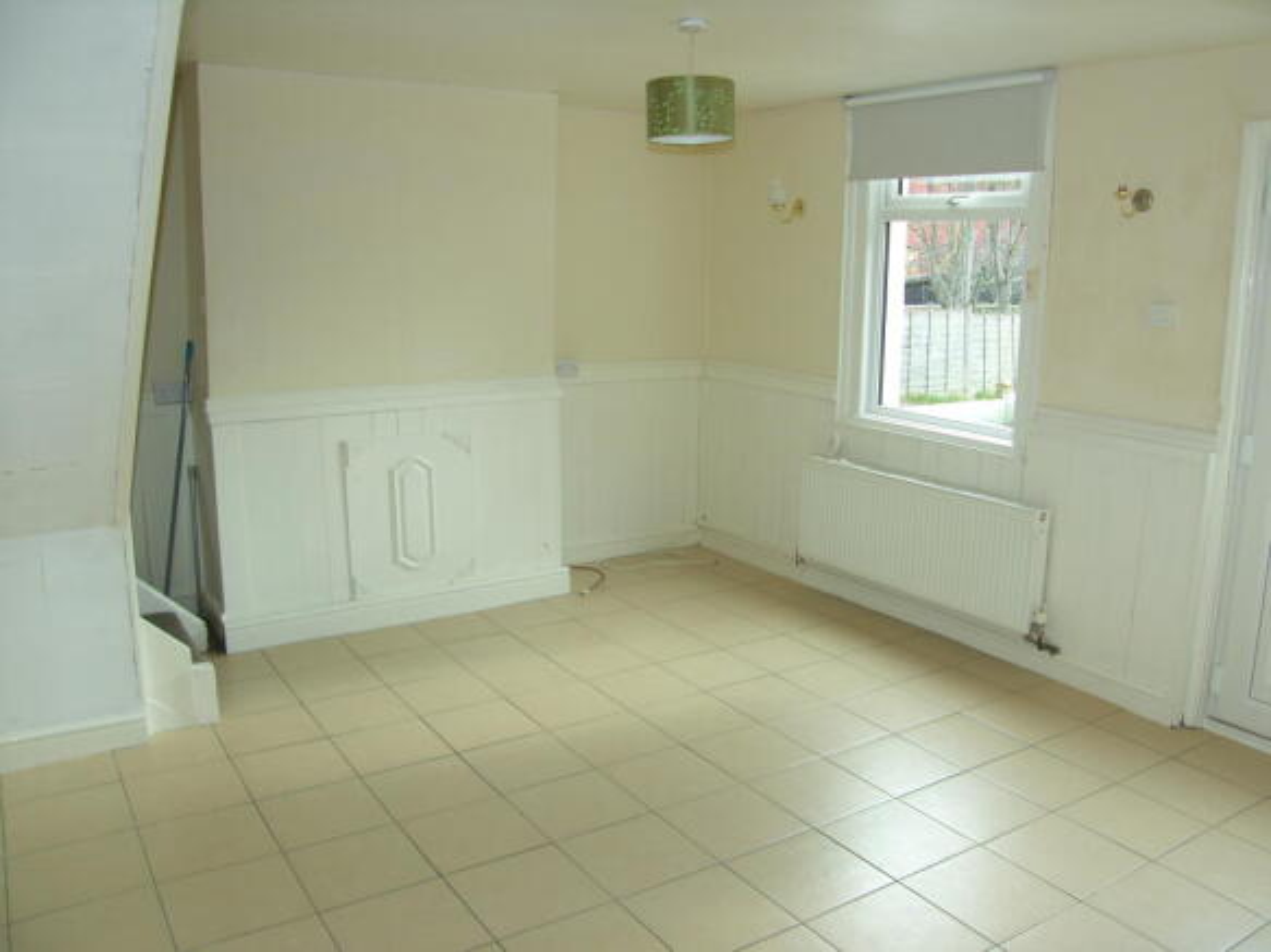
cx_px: 636
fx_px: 1028
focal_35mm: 28
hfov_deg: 63.5
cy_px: 476
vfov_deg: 49.7
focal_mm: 7.4
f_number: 2.2
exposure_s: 1/60
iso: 50
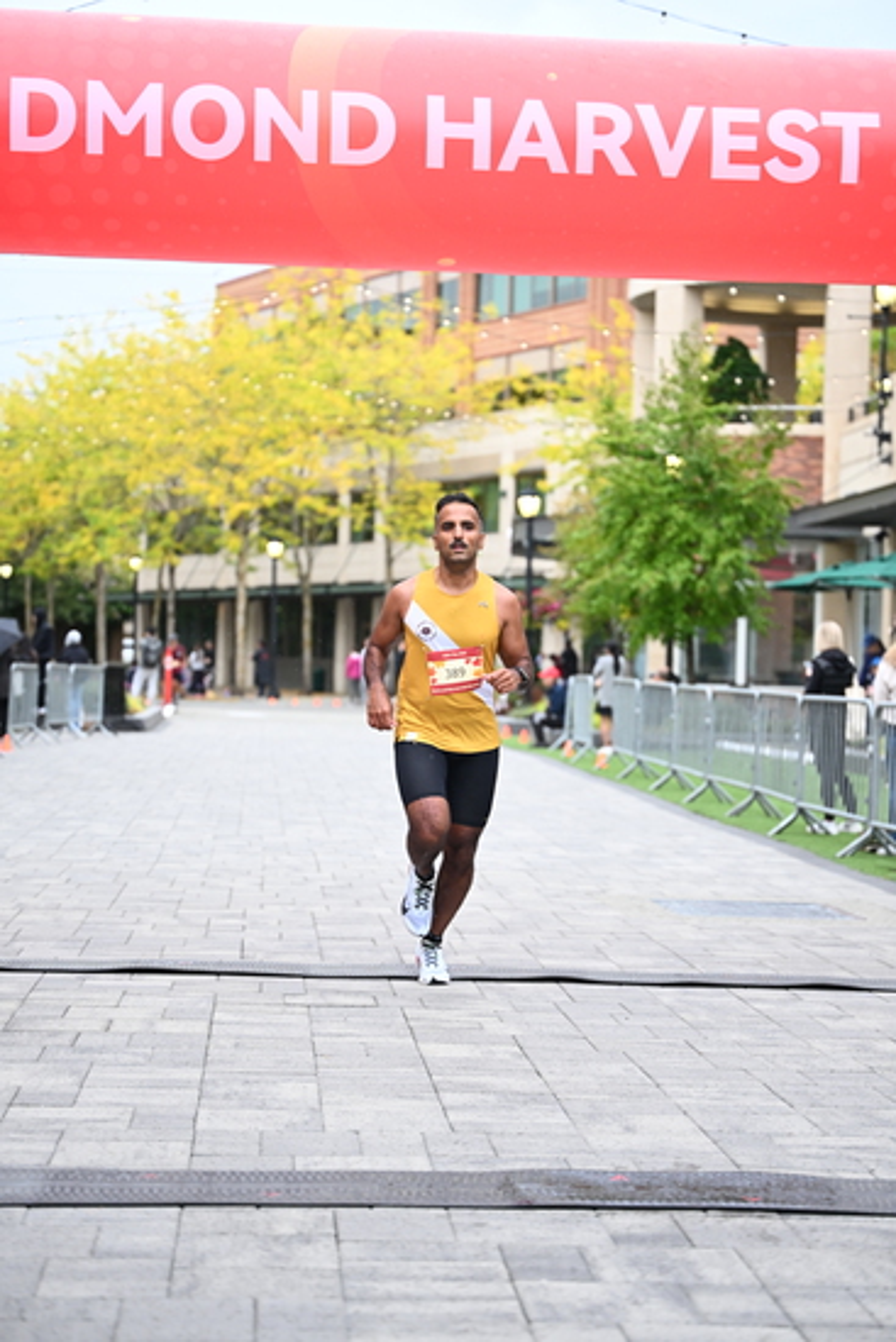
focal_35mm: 72
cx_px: 448
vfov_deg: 28.1
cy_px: 671
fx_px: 2686
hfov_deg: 18.9
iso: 1250
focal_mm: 72
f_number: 2.8
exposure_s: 1/1250
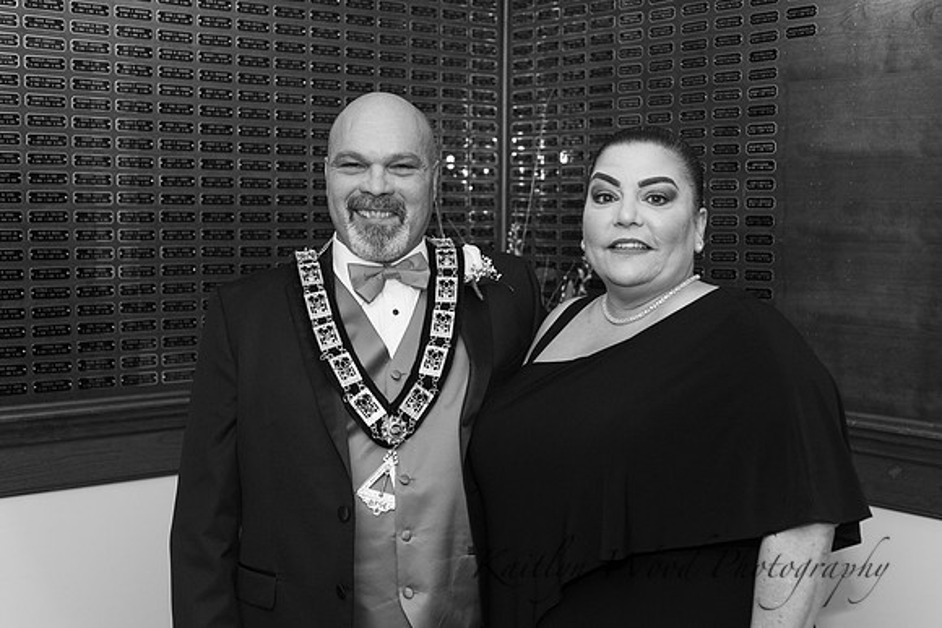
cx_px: 471
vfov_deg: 28.1
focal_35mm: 48
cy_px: 314
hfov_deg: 41.1
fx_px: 1256
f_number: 4
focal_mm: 48
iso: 800
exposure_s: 1/200
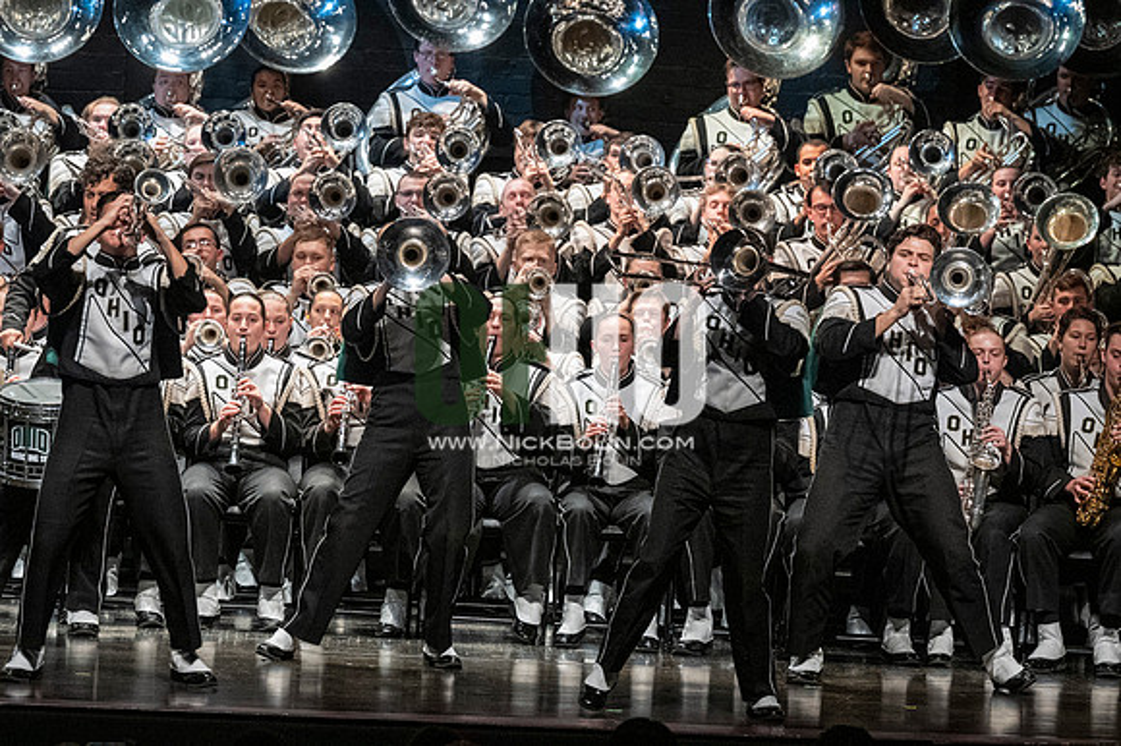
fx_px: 7220
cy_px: 373
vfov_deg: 5.9
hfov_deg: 8.9
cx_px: 560
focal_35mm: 232
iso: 4000
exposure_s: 1/500
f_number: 4
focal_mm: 155
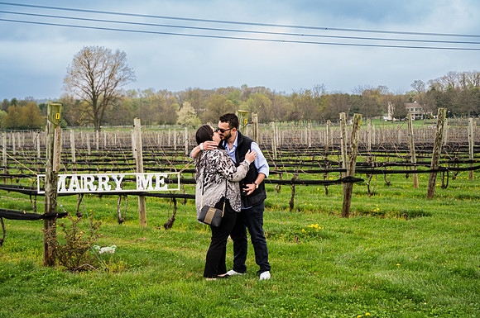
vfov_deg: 25.2
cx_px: 240
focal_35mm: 53
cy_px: 159
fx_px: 711
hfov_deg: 37.3
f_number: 4
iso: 64
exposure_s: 1/125
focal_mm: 52
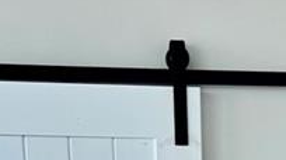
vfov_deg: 5.8
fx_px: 1264
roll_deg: +2.6
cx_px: 237
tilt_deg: -12.2
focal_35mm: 167
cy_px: 702
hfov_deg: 12.8
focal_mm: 5.96
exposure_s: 1/140
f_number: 1.6
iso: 40
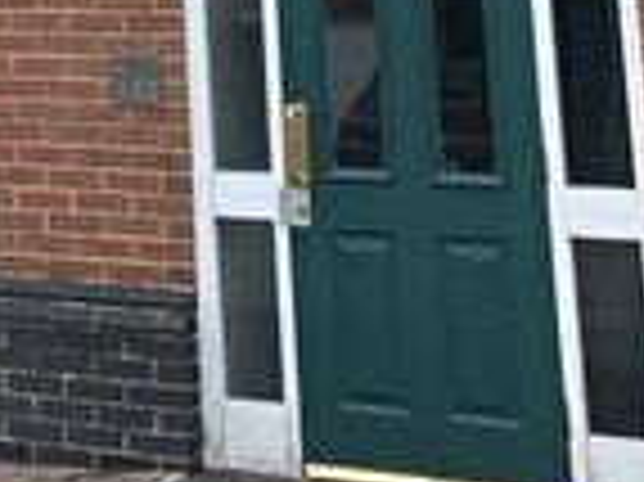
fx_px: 2361
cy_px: -610
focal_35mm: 127
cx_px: -356
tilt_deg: +16.0
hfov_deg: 14.4
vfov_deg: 10.3
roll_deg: -0.5
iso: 25
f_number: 1.8
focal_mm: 4.25
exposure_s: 1/962
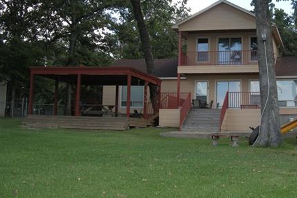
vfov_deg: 23.3
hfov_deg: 33.8
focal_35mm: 58
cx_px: 222
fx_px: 478
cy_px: 68
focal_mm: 7.9
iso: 64
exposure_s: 1/282
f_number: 2.8
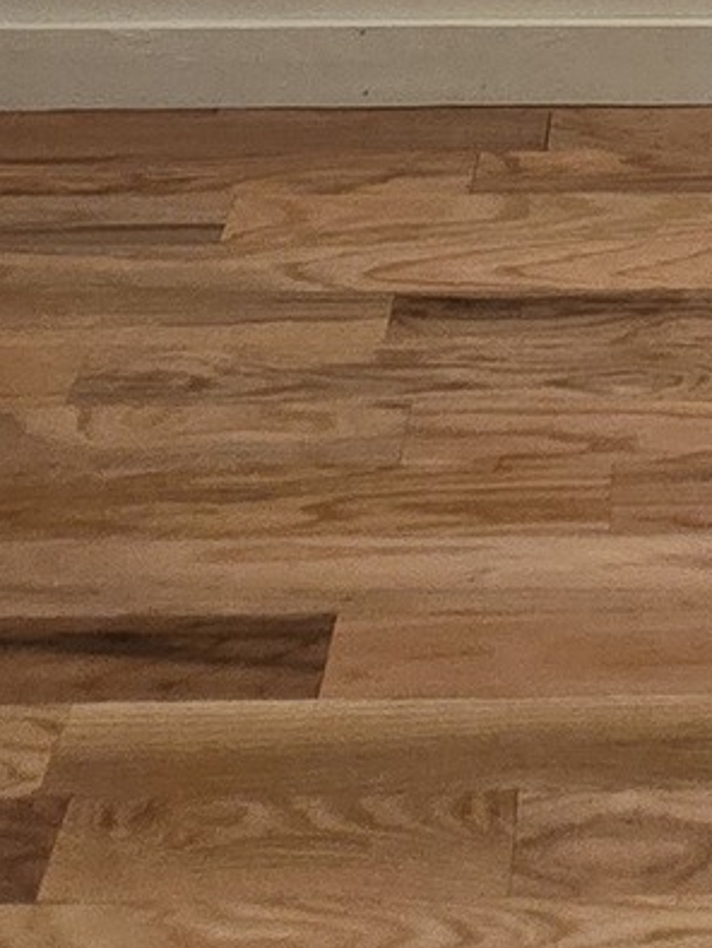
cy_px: -529
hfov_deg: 18.8
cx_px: 746
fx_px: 2082
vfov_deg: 21.1
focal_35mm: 76
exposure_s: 1/60
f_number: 2.2
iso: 400
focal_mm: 2.2
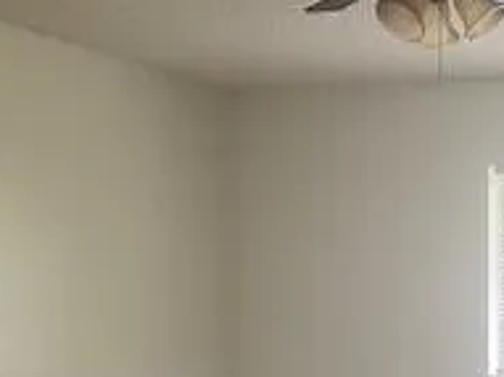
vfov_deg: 16.3
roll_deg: -0.5
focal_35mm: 87
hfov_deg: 21.6
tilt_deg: -3.7
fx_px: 1266
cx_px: 520
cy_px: 443
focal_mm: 4.25
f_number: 1.8
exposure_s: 1/60
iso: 250
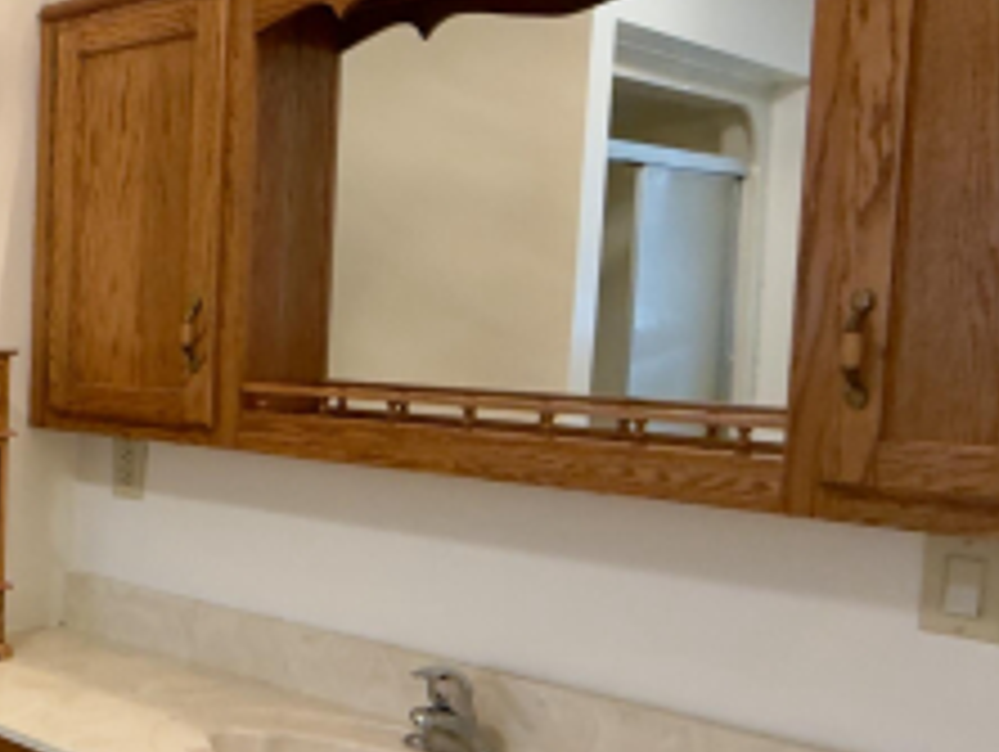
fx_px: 1213
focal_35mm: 42
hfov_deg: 34.0
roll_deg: +0.8
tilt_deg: -4.3
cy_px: 392
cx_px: -259
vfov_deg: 34.4
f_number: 2.2
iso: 200
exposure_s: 1/60
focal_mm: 2.22
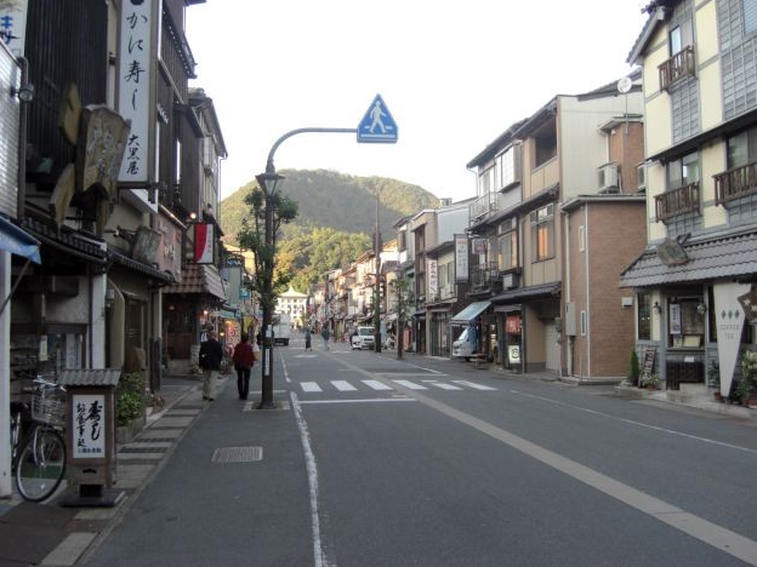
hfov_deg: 47.9
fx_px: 853
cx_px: 386
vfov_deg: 36.8
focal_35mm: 39
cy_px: 284
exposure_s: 1/125
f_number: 2.8
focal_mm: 7.9
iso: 80
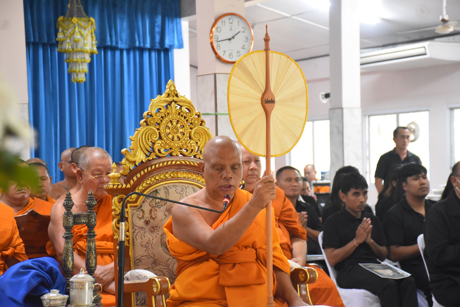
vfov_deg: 14.7
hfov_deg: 21.9
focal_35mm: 93
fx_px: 1189
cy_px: 154
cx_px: 230
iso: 3200
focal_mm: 62
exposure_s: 1/30
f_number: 5
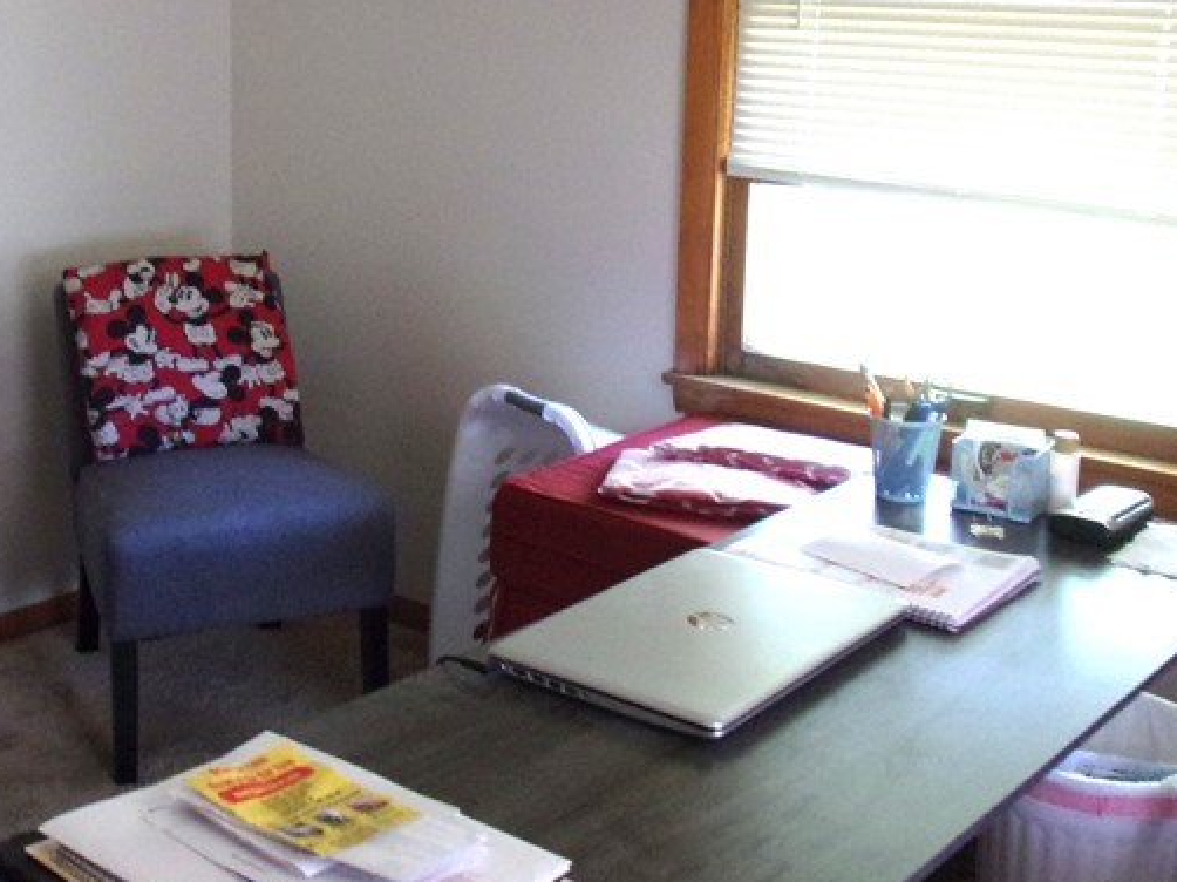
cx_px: 438
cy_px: 260
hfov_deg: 38.7
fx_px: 1665
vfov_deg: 29.3
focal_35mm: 49
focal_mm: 4.3
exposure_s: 1/24
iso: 200
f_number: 3.3
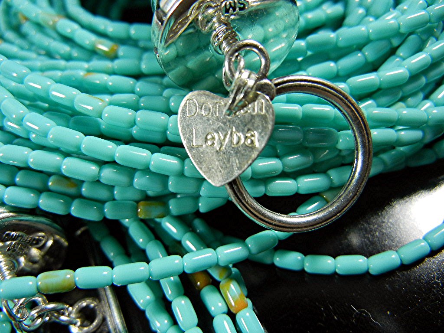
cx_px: 222
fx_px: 385
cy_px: 166
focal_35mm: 30
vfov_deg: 46.8
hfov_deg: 60.0
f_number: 3.5
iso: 317
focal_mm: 5.4
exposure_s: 1/60
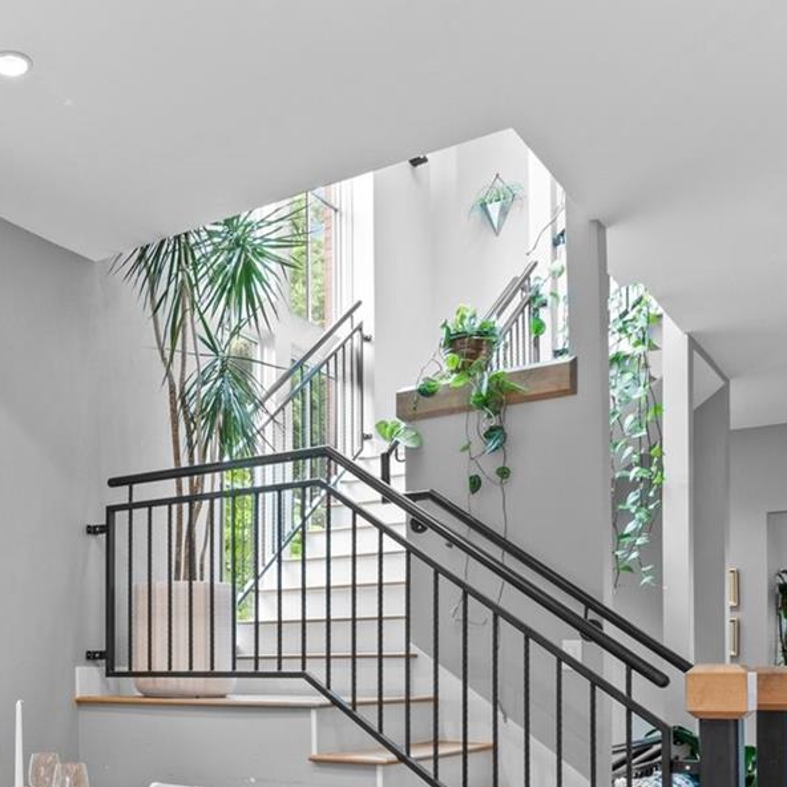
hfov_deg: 40.4
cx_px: 120
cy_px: 684
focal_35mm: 39
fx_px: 1003
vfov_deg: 40.2
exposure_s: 1/2
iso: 400
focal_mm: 17
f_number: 8
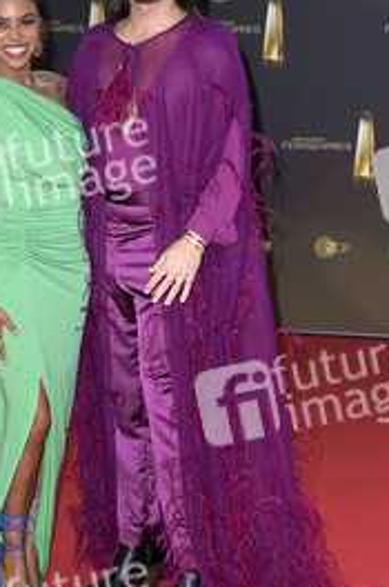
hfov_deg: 14.4
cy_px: 282
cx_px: 107
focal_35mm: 94
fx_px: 1529
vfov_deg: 21.7
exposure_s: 1/250
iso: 800
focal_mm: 62
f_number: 6.3
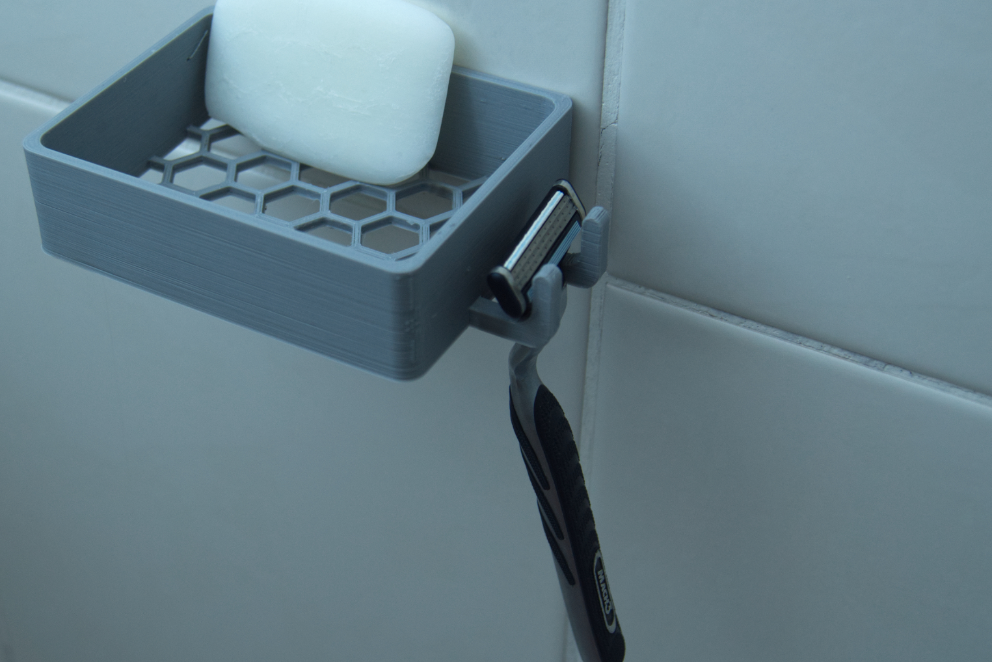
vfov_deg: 23.0
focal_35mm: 59
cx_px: 376
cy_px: 307
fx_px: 1626
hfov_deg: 33.8
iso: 320
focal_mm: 30
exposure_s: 1/200
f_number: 4.5
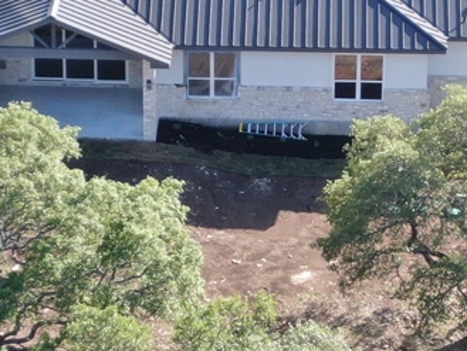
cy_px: 169
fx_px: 2834
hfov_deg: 9.4
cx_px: 237
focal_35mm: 210
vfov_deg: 7.1
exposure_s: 1/160
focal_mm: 8.6
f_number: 3.8
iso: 100
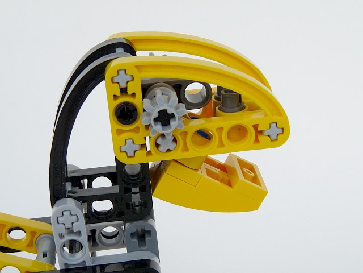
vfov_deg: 17.6
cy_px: 136
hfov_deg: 23.3
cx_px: 182
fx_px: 881
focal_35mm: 84
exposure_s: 1/60
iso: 100
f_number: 8
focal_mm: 14.9
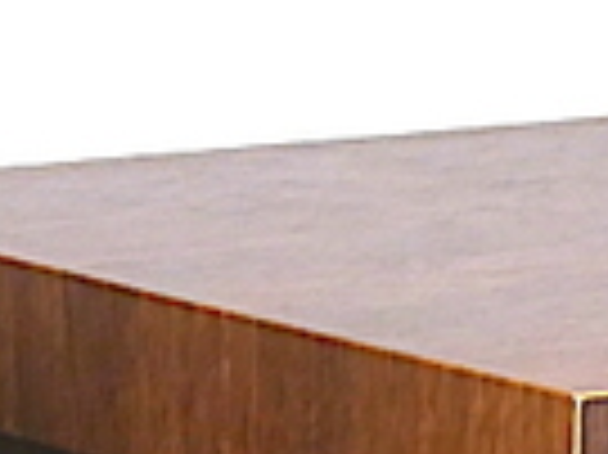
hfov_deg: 1.8
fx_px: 18865
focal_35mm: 1075
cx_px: -77
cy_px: 1281
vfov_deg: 1.4
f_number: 5.4
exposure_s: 1/4
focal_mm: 27.1
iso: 200
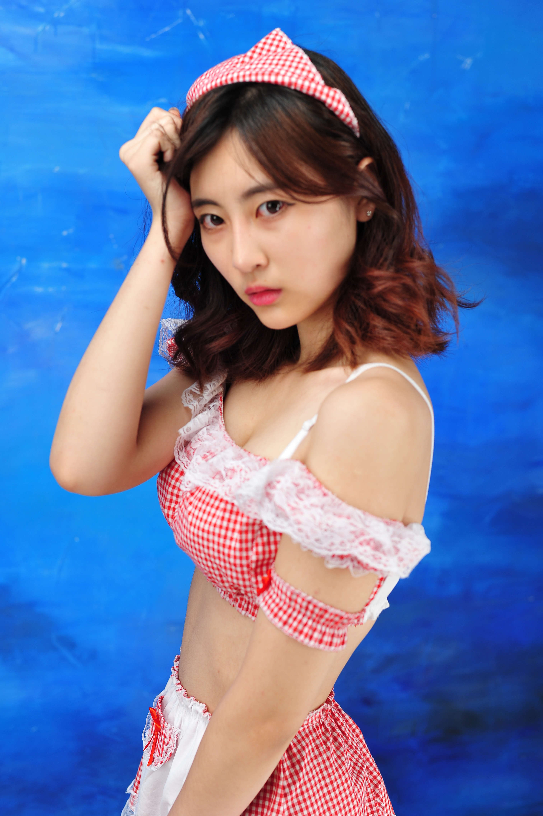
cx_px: 272
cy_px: 408
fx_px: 1133
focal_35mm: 50
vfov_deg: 39.6
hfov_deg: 27.0
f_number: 4
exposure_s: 1/125
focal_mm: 50
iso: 320
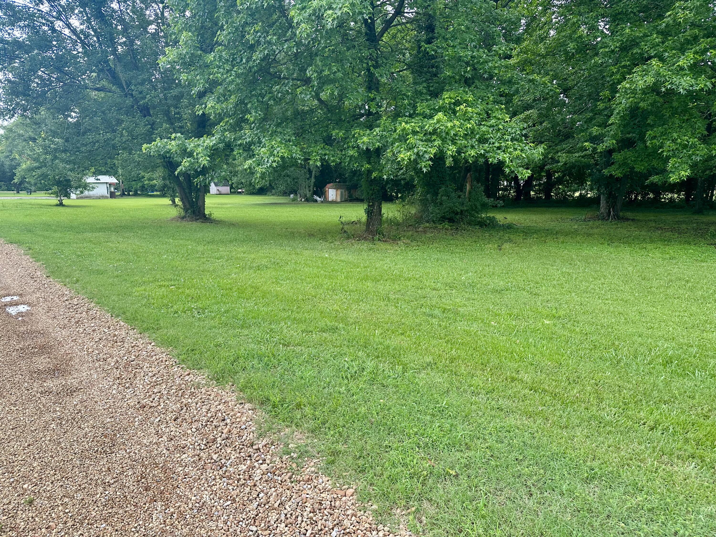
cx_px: 358
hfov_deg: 71.6
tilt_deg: -10.0
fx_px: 496
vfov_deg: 56.8
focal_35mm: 24
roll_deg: +0.6
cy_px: 268
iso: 80
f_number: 1.78
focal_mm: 6.86
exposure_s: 1/516
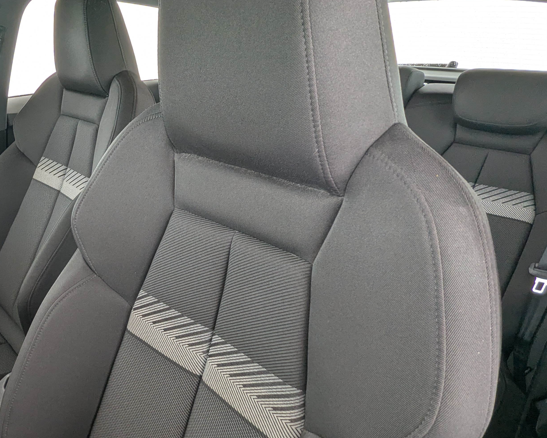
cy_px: 238
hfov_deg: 63.3
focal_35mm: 26
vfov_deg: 54.9
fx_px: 421
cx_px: 157
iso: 62
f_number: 2.2
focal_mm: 2.35
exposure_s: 1/26.7
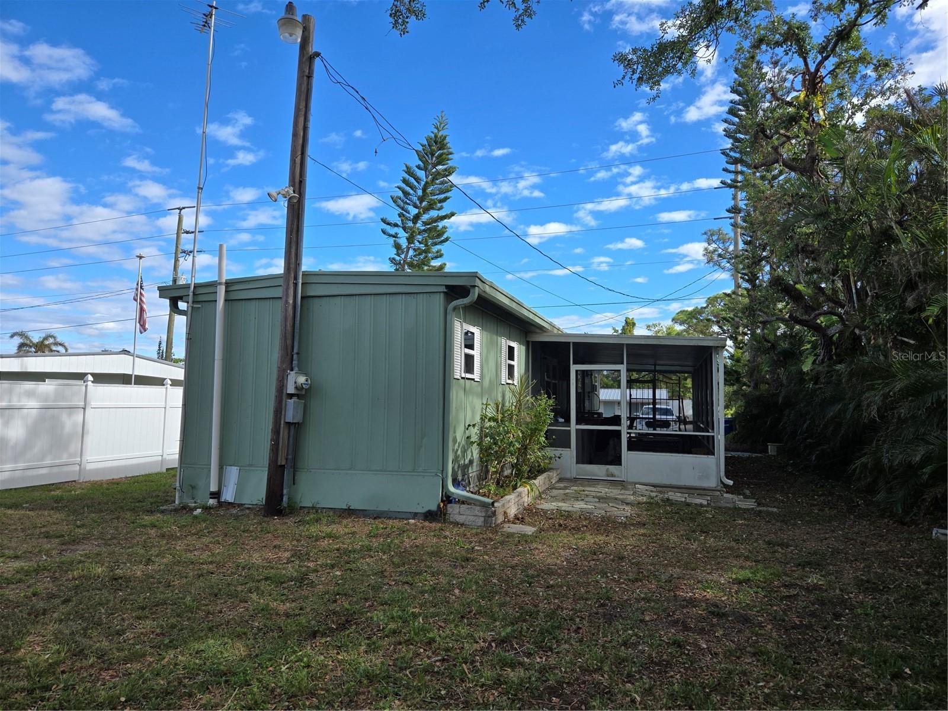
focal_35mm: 23
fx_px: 630
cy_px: 356
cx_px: 474
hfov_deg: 73.9
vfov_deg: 58.9
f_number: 1.8
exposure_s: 1/2921
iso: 64
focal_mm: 5.4
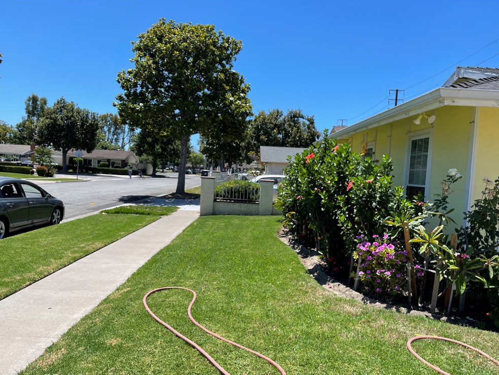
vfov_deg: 51.4
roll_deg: -2.5
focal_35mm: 27
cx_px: 244
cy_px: 191
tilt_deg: -2.2
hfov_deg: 65.3
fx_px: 389
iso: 32
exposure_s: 1/2747
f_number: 1.6
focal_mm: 4.2
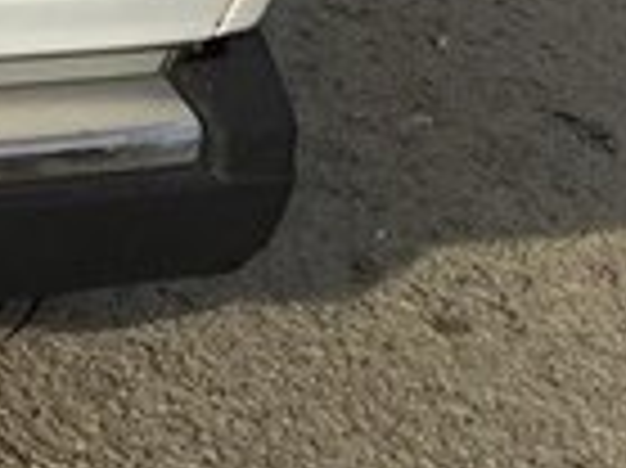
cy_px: -394
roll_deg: -2.6
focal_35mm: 138
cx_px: -784
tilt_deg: -19.2
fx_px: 2493
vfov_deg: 10.1
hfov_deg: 12.0
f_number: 2.2
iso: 32
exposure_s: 1/3300
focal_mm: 4.15
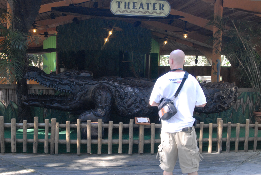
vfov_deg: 32.0
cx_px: 130
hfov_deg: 46.3
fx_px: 305
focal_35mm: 42
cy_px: 88
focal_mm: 28
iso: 1100
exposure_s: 1/50
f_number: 7.1
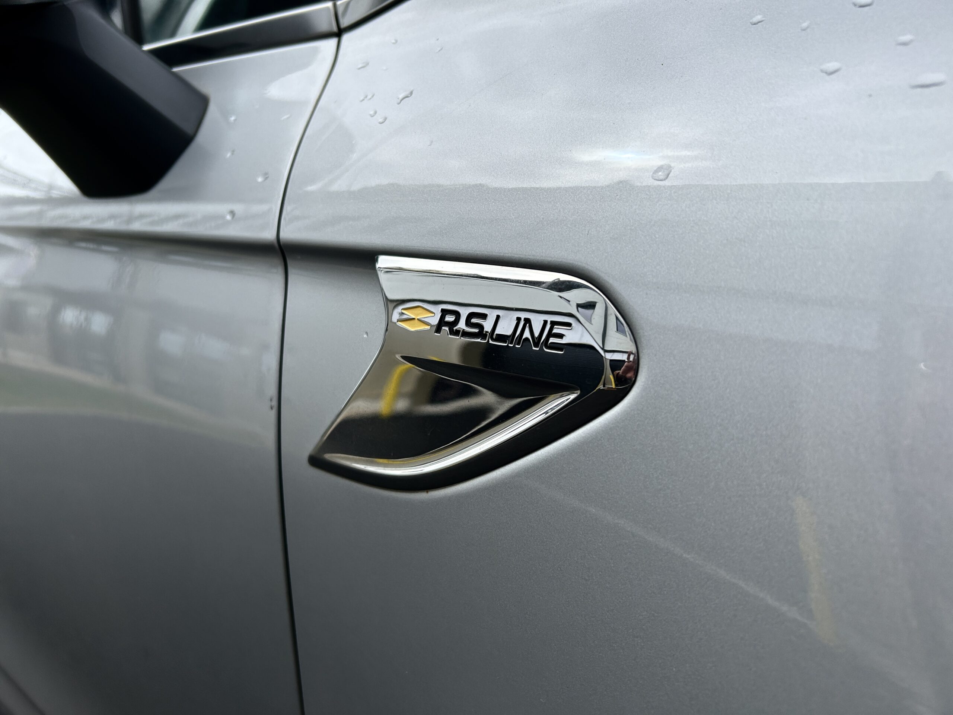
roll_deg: +5.8
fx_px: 716
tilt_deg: -14.8
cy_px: 358
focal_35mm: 26
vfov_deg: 53.1
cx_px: 476
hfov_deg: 67.3
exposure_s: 1/3571
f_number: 1.5
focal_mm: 5.7
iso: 50
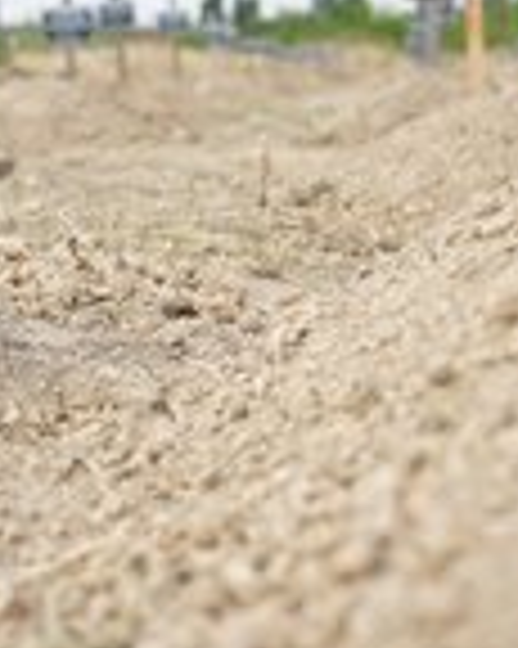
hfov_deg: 16.9
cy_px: 198
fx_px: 1746
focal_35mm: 91
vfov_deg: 20.9
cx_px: 266
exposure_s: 1/800
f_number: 2.8
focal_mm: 35
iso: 100
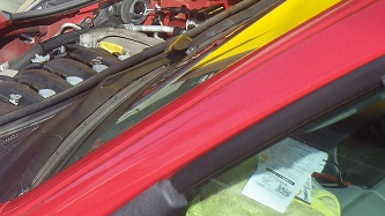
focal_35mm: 110
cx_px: -42
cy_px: -109
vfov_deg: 10.6
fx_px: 1123
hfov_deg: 18.7
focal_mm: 7.5
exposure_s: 1/400
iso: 125
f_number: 5
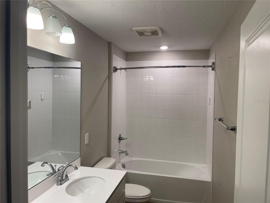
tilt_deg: -3.1
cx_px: 135
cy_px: 102
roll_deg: -0.9
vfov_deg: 54.9
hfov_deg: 69.4
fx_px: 195
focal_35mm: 25
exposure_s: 1/120
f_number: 1.6
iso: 80
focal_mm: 5.1
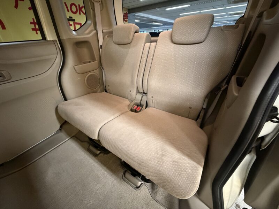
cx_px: 140
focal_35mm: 14
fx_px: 113
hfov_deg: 102.1
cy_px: 104
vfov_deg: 85.7
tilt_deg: -30.3
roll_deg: +2.6
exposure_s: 1/33
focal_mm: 2.22
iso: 1000
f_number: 2.2
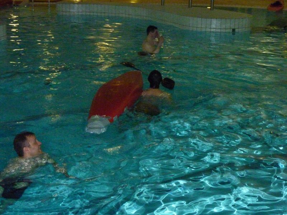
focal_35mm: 59
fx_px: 489
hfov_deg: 32.7
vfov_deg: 24.8
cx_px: 144
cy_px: 108
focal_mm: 9.7
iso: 1000
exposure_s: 1/125
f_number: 3.9
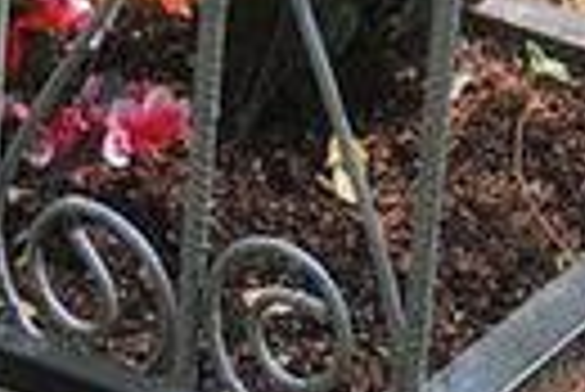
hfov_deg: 9.6
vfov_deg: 6.1
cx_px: 594
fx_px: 3465
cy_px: -617
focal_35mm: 213
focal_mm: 4.32
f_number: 1.7
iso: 50
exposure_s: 1/166
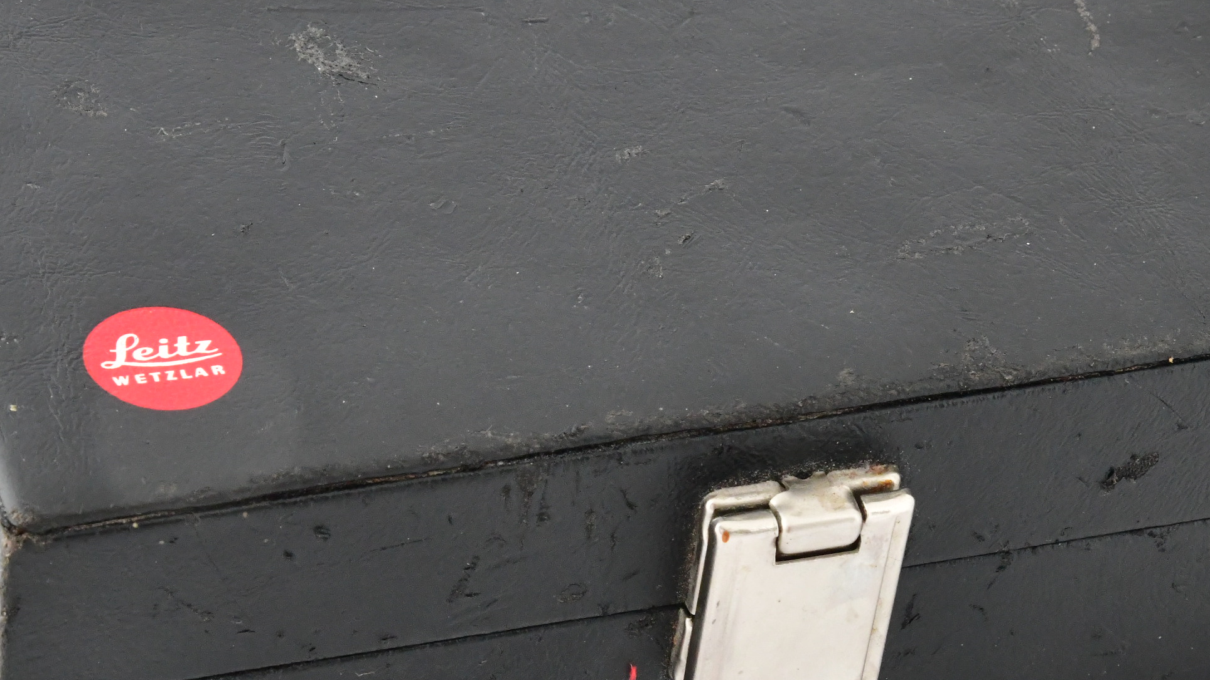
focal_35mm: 157
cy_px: 460
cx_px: 572
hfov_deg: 13.7
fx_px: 5037
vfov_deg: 7.7
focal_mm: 70
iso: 3200
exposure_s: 1/200
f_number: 14
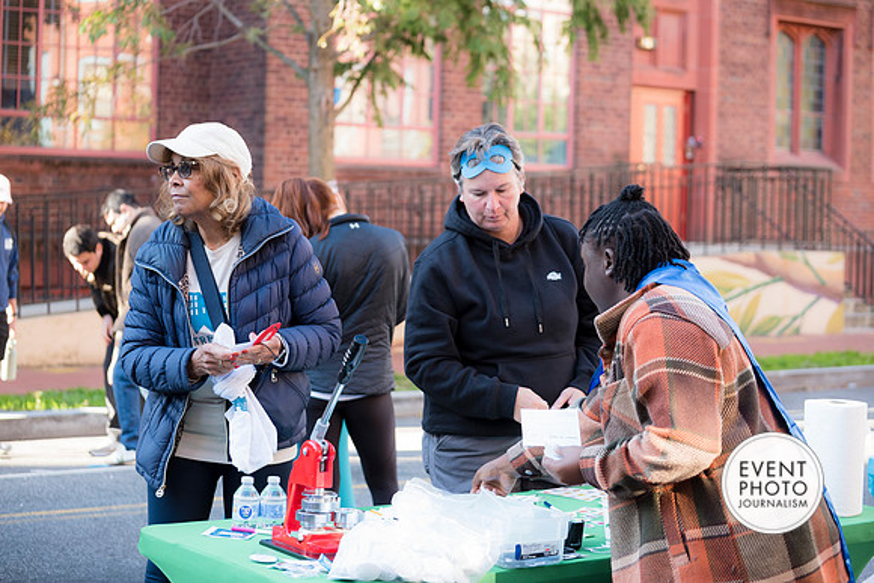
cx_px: 437
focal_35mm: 70
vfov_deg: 19.5
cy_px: 292
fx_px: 1700
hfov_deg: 28.8
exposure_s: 1/200
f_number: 4
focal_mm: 70
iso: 640
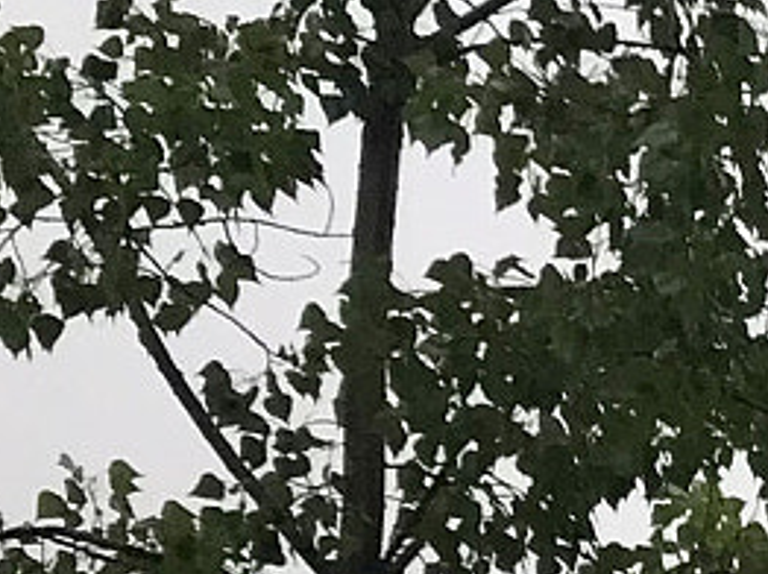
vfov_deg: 8.2
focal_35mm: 171
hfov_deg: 9.4
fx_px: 3790
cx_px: 2204
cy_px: 1236
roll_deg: +0.4
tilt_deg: +2.7
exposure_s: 1/100
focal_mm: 3.99
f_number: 1.8
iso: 25
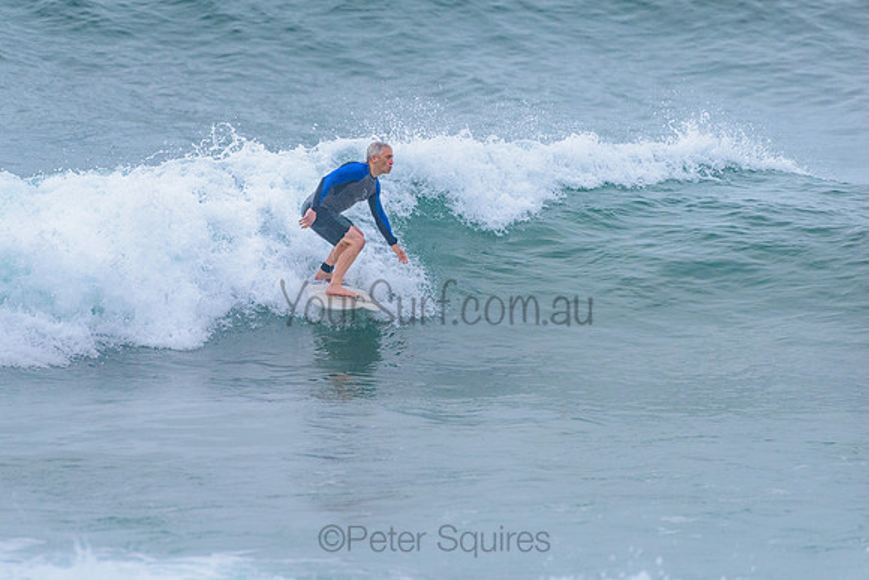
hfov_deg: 3.4
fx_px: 14774
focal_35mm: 612
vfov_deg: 2.2
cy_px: 225
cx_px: 337
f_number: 5.6
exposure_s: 1/2000
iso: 1800
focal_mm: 500
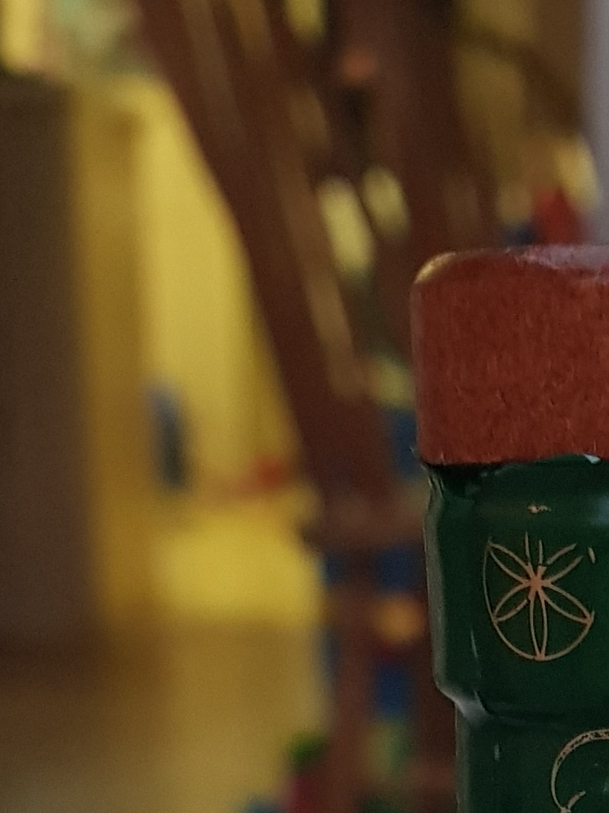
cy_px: 1492
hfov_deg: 13.4
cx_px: 688
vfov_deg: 15.5
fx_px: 2534
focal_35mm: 108
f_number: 1.7
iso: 250
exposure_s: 1/10
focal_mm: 4.3
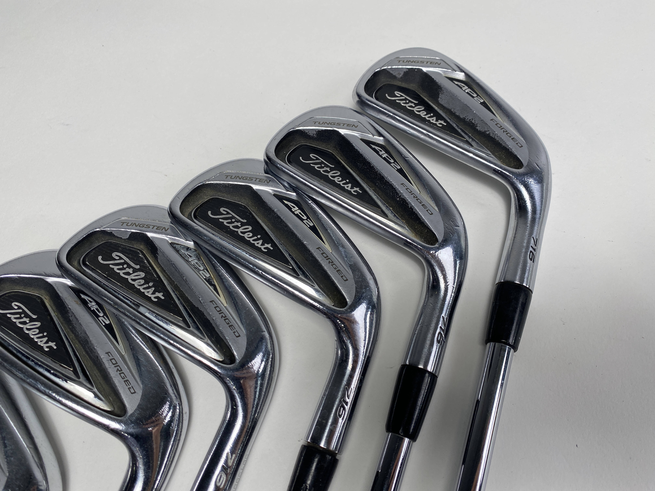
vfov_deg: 53.1
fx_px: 492
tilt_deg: -65.6
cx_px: 328
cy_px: 246
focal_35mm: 26
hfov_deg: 67.3
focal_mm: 4.25
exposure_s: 1/271
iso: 32
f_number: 1.8
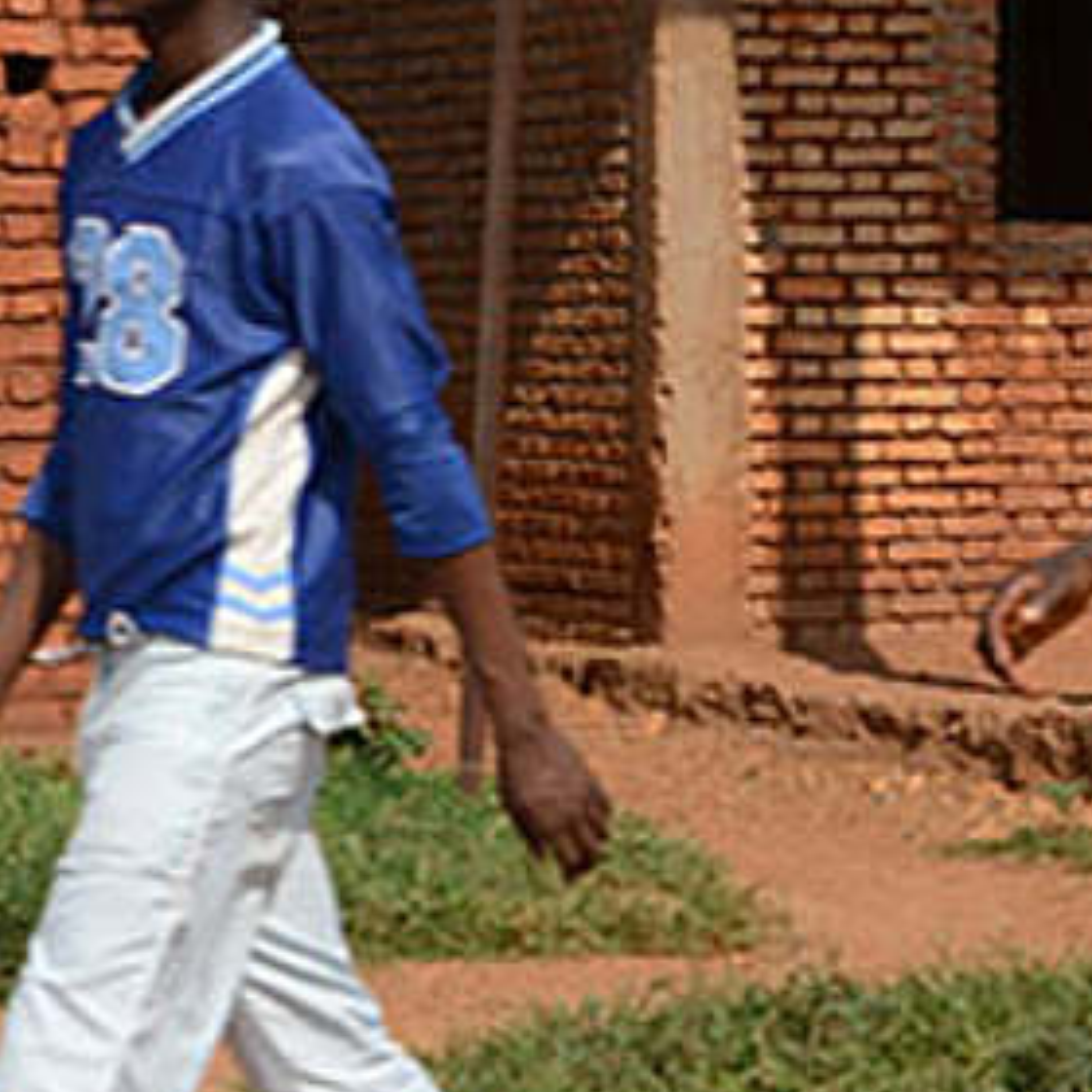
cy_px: 640
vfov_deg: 20.4
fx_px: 3034
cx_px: 667
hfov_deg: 20.4
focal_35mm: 85
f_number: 6.3
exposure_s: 1/1600
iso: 320
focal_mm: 28
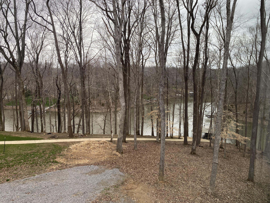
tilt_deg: -5.8
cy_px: 102
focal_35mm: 26
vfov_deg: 53.1
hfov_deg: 67.3
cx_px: 135
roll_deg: -0.7
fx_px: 203
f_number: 1.8
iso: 32
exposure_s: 1/182
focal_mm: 4.25
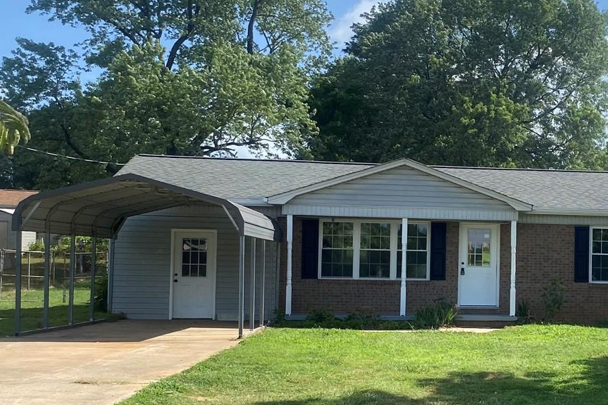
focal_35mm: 61
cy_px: 263
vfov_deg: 22.2
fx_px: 1030
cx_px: 529
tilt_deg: +1.2
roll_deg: +0.0
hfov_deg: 31.6
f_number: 1.8
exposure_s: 1/2222
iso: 32
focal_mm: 4.25
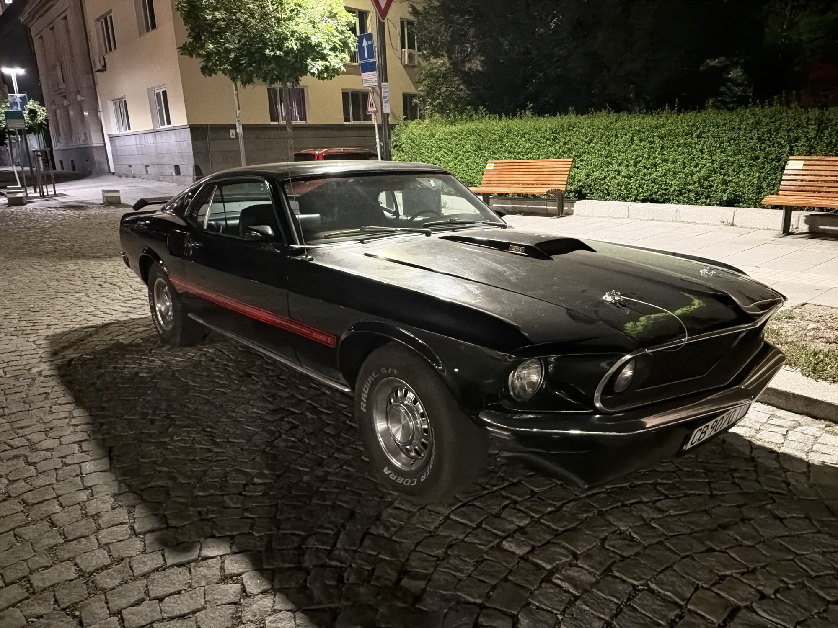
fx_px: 629
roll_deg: +3.0
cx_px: 419
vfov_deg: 53.1
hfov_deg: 67.3
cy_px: 314
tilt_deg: -14.9
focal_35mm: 26
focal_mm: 5.96
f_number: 1.6
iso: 4000
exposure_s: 1/17
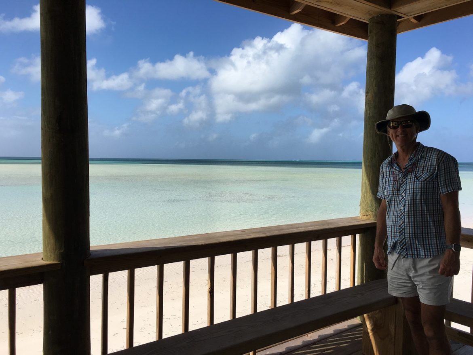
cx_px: 236
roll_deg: -1.3
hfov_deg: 61.6
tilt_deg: -1.3
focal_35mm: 29
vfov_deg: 48.2
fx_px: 396
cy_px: 178
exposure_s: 1/2653
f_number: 2.2
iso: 25
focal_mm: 4.15
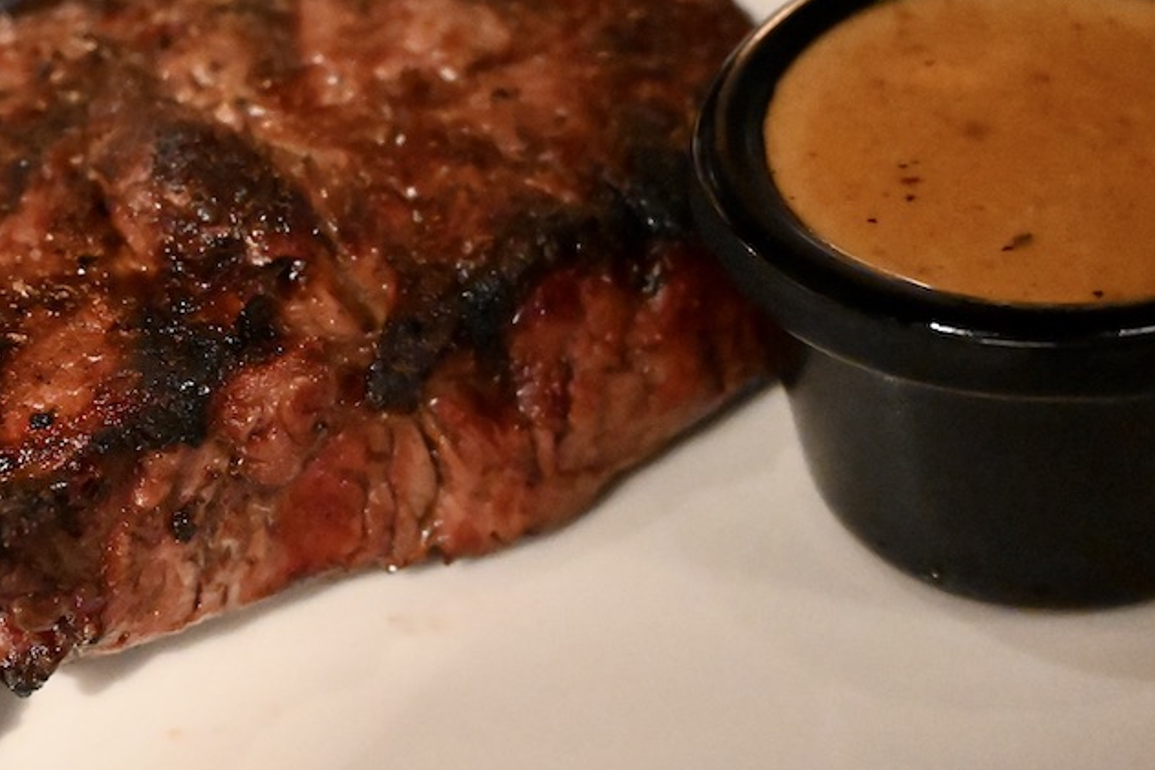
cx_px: 414
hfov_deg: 26.5
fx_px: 2439
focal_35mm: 76
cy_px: 334
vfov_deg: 17.9
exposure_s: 1/60
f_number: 4.2
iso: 11400
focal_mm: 25
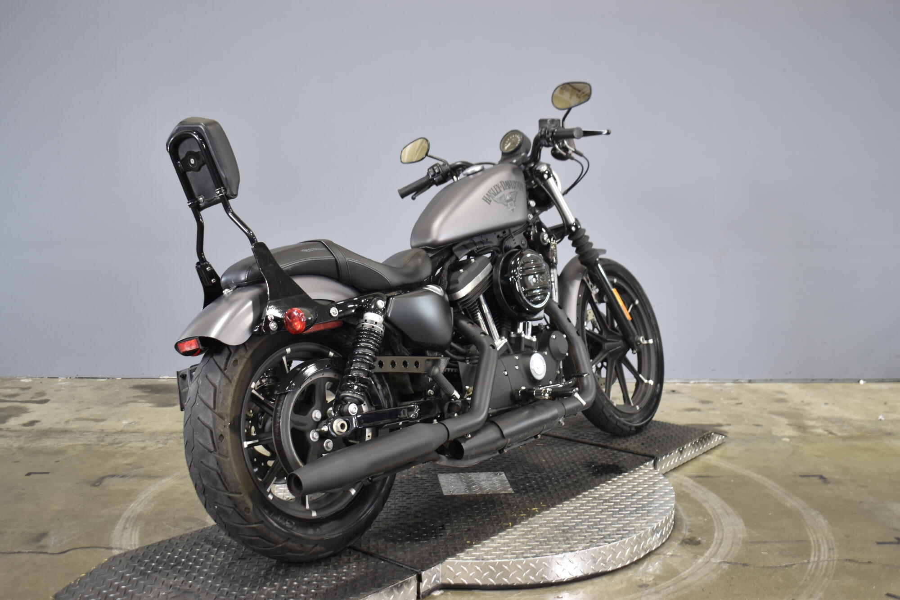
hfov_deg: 51.3
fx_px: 937
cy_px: 300
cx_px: 450
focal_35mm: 38
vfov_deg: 35.5
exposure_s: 1/13
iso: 400
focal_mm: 25
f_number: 4
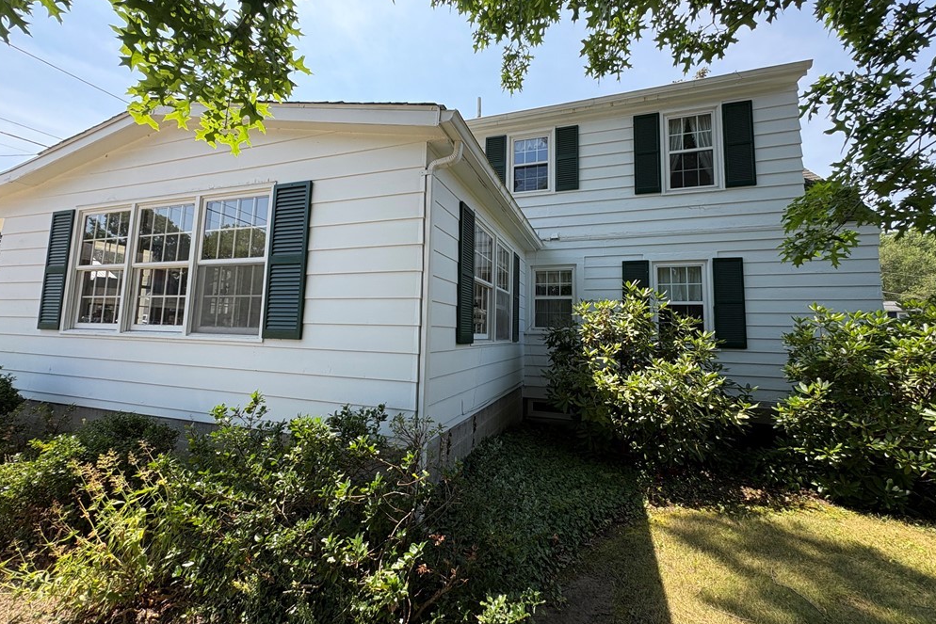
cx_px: 471
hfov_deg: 100.4
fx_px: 390
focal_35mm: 15
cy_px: 294
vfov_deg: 77.3
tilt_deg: +6.6
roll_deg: -1.4
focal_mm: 2.22
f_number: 2.2
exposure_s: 1/403
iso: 40
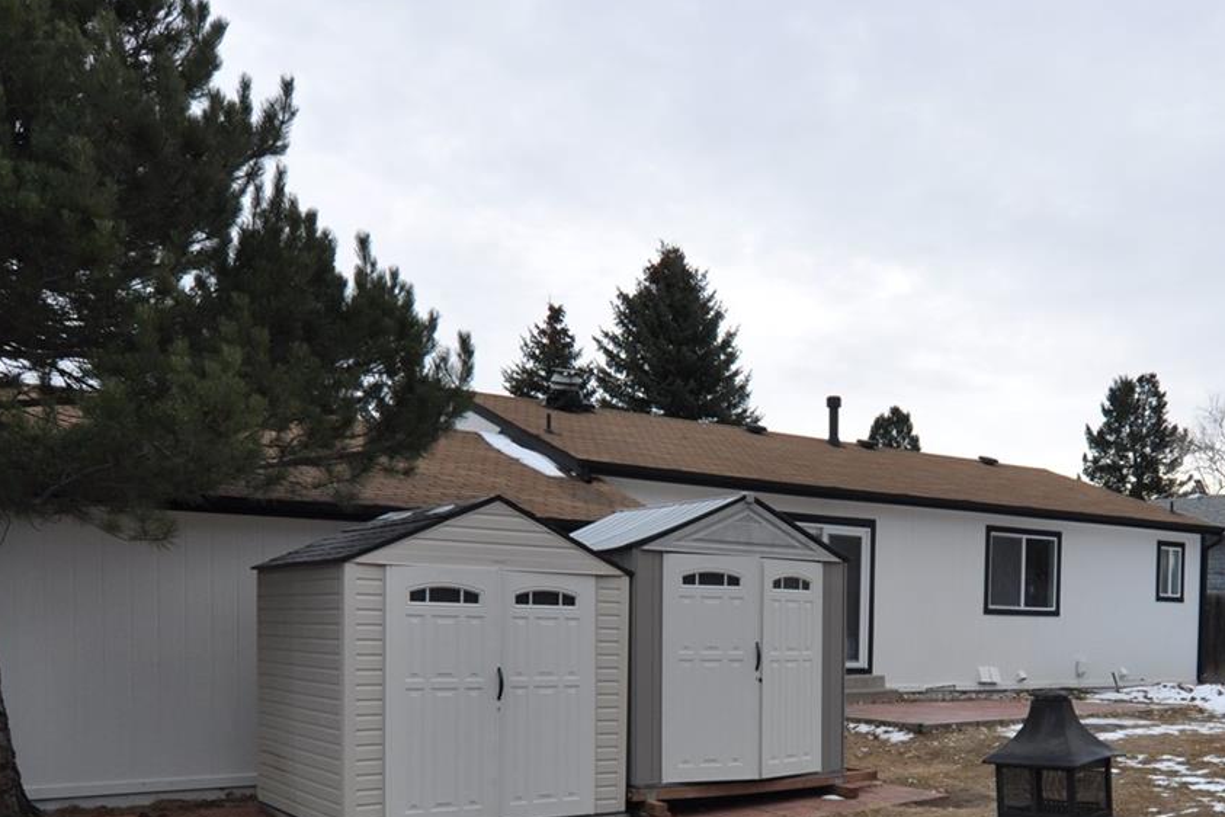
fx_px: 1257
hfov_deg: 50.7
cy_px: 689
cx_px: 847
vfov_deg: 34.5
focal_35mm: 37
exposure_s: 1/250
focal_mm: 13
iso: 200
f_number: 8
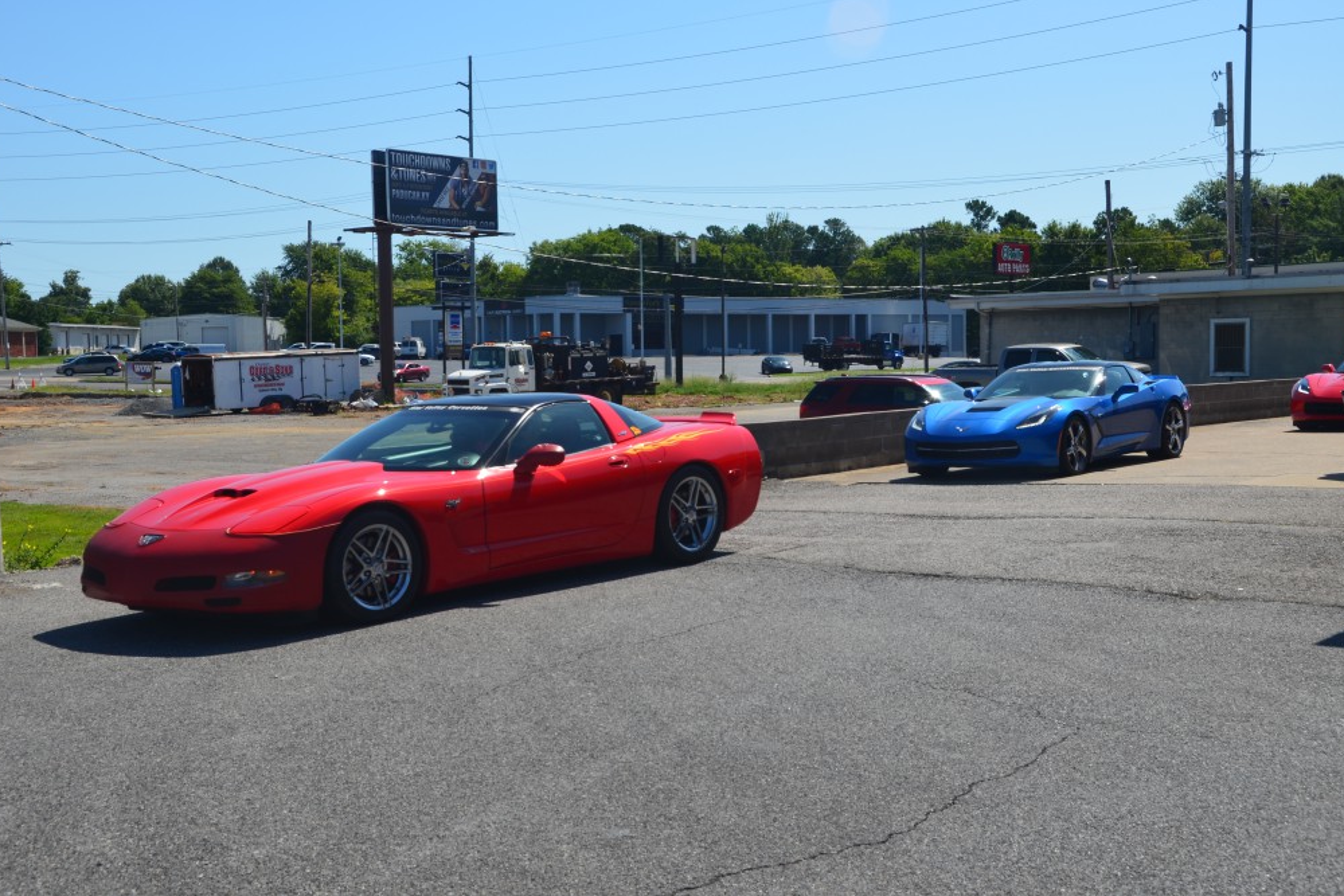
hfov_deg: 41.5
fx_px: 1774
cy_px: 442
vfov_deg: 28.4
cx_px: 672
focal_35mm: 48
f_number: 11
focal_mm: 31
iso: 100
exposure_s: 1/160
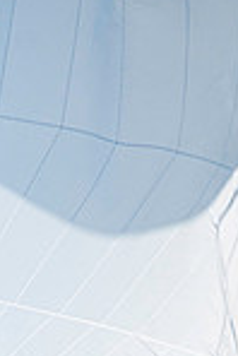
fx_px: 18015
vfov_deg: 1.1
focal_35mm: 1821
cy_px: 529
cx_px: 31
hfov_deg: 0.8
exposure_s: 1/4000
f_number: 5
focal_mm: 400
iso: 400
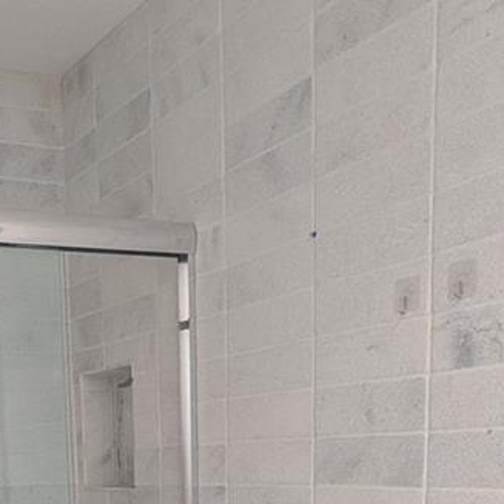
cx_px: 70
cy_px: 604
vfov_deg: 28.5
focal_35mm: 52
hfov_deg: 31.5
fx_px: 857
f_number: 2.2
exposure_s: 1/24.6
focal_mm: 2.35
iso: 142
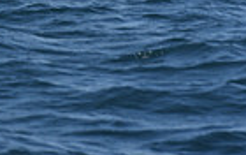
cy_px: -349
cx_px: -38
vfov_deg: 1.9
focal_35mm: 675
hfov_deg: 3.1
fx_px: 4533
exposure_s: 1/1000
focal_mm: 160
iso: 200
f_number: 8
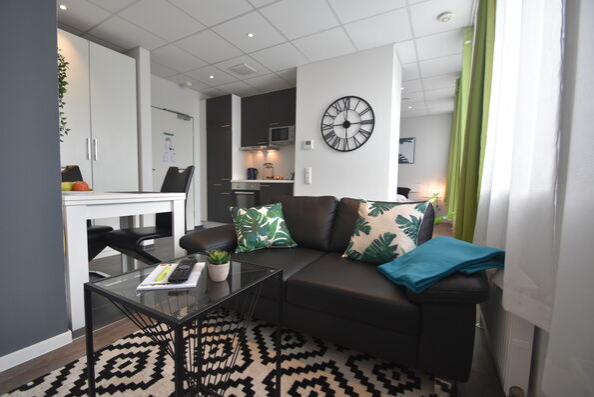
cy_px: 198
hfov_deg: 90.0
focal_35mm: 18
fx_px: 297
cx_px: 297
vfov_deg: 67.4
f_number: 5
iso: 400
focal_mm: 12
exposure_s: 1/100
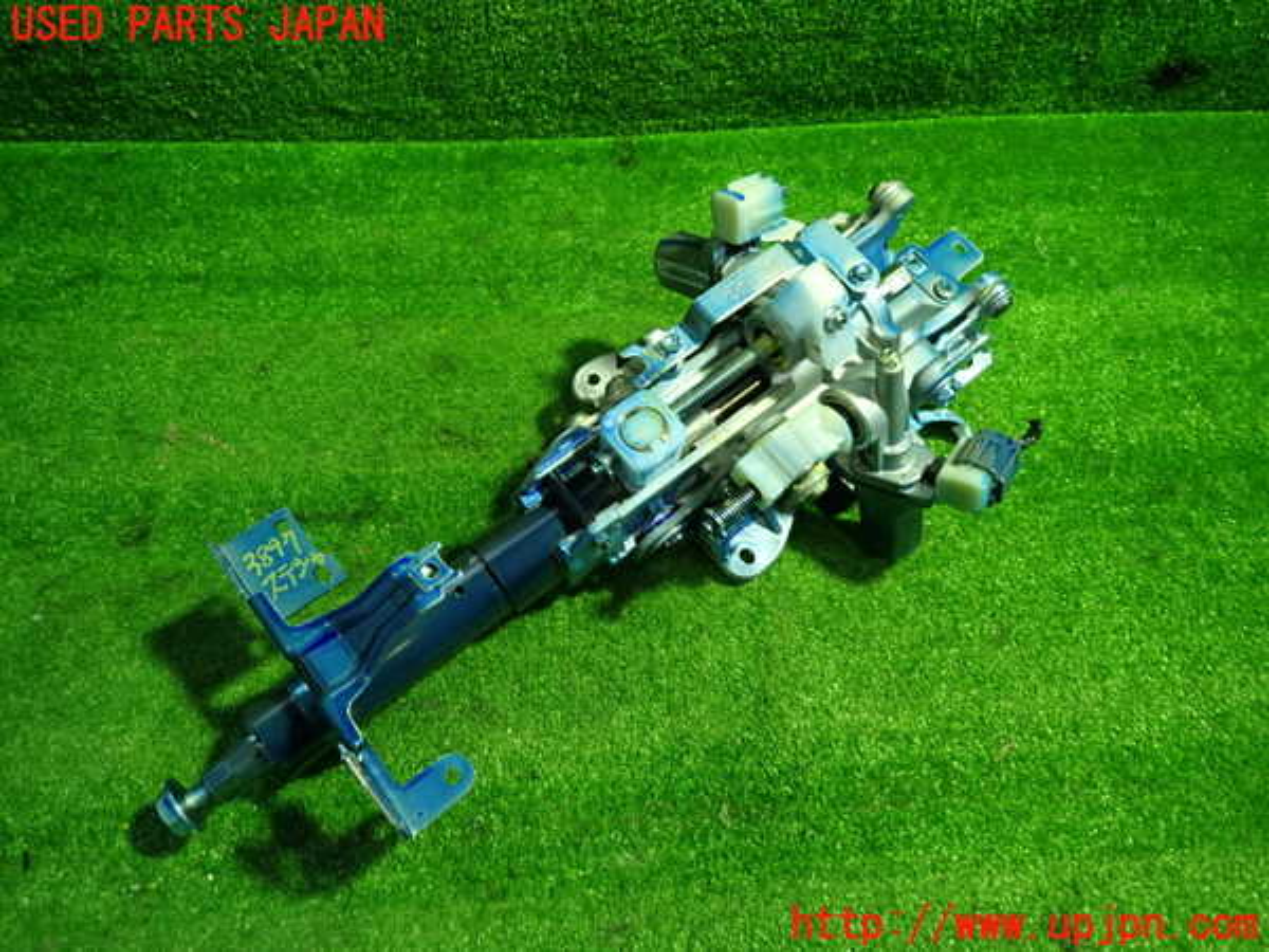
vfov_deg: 54.9
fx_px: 916
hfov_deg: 69.4
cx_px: 634
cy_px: 476
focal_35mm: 25
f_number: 2
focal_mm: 4.5
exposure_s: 1/30
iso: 200
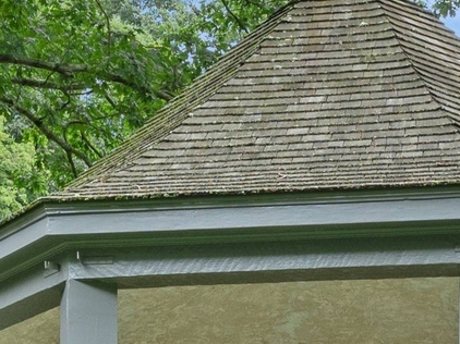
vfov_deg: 13.4
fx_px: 1302
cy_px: 634
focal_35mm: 98
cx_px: 267
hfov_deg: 20.0
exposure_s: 1/13
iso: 200
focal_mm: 14
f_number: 11
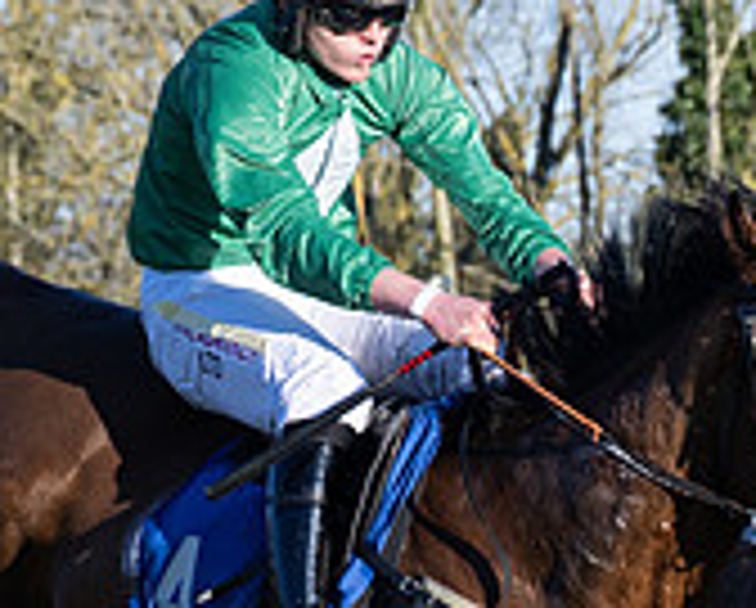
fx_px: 8921
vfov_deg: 3.9
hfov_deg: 4.8
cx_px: 1366
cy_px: 756
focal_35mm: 398
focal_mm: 70
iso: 200
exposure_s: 1/1600
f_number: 4
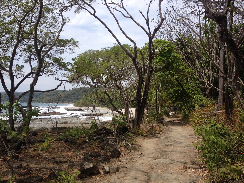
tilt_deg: +0.3
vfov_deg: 40.7
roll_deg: -1.1
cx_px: 122
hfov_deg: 52.6
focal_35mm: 35
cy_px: 92
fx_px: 247
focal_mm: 4.28
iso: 50
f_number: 2.4
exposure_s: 1/2404
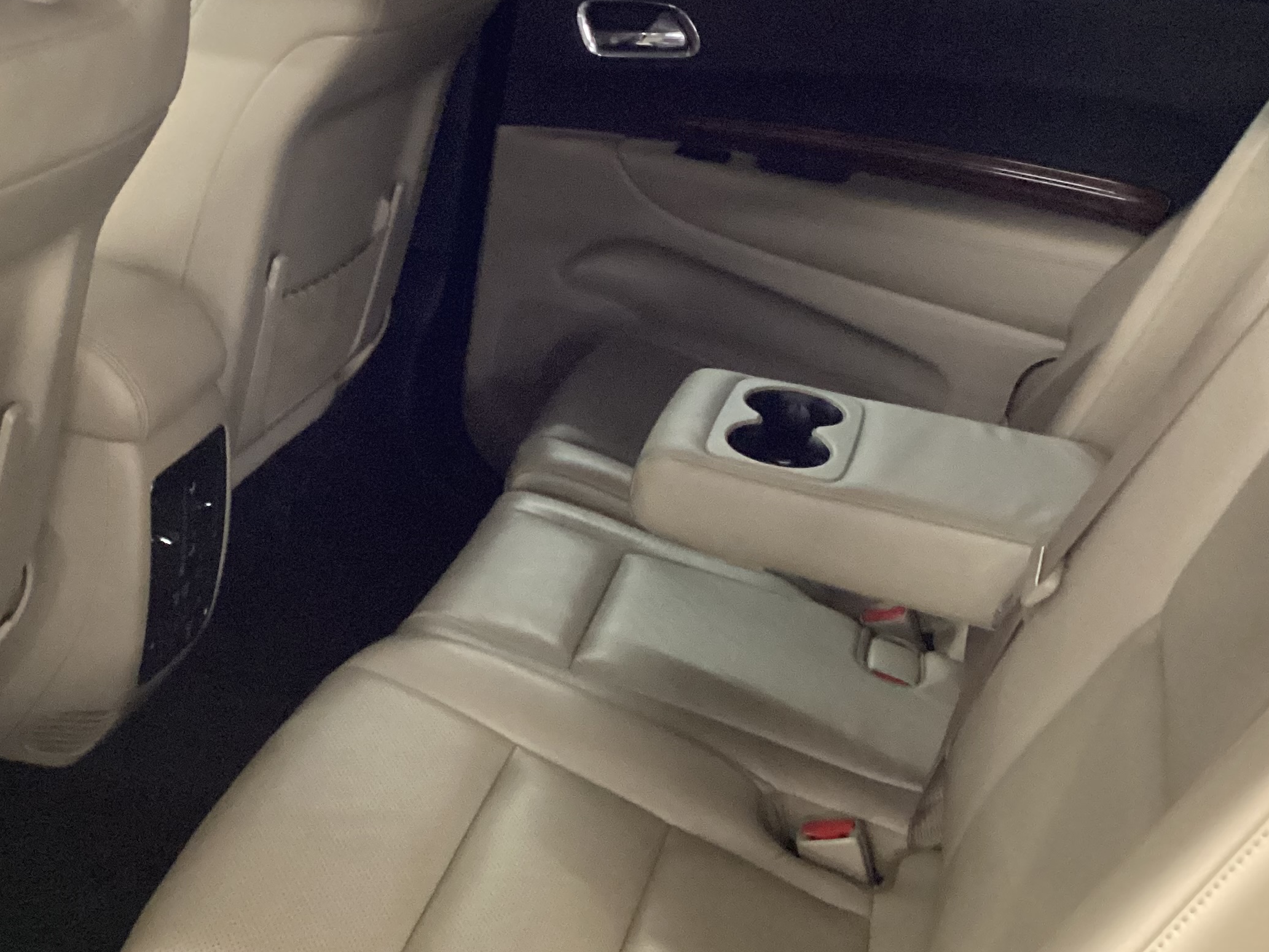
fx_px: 1796
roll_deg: -4.2
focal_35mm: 49
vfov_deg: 29.4
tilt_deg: -20.0
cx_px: 530
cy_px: 303
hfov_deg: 38.8
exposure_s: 1/30
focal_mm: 3.3
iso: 800
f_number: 2.4
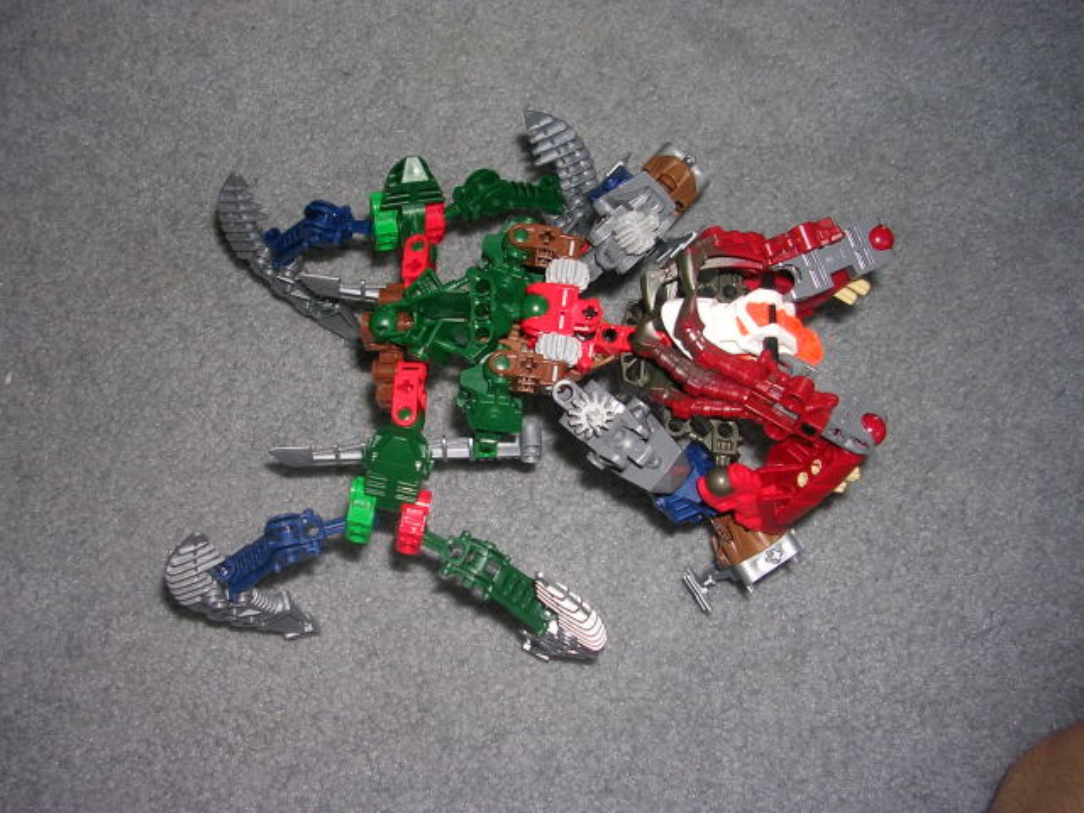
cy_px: 406
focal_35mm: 38
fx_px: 1190
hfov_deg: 49.0
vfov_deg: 37.7
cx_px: 542
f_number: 2.8
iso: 50
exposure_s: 1/60.1
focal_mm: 5.8
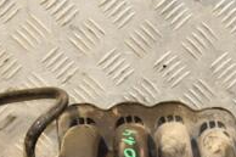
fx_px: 1035
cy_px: 224
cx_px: 178
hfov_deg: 13.0
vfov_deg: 8.5
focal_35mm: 158
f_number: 5
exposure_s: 1/125
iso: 800
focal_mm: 34
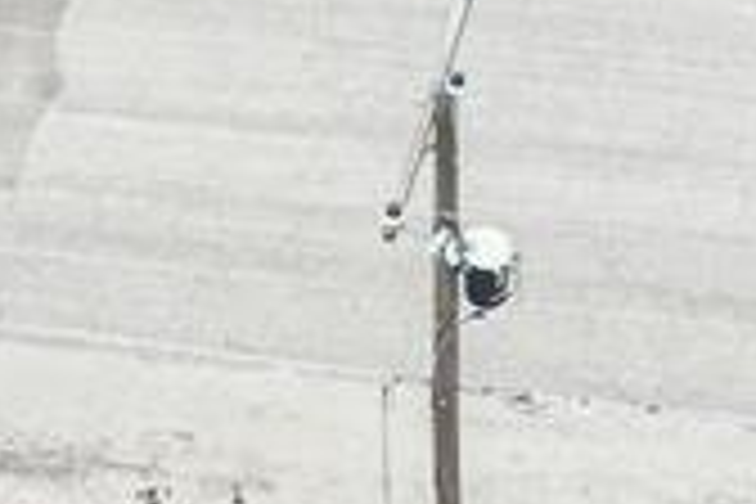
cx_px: 266
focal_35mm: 171
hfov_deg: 12.0
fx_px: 3591
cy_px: -914
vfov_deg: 7.3
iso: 100
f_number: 4.5
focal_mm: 10.26
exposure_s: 1/160
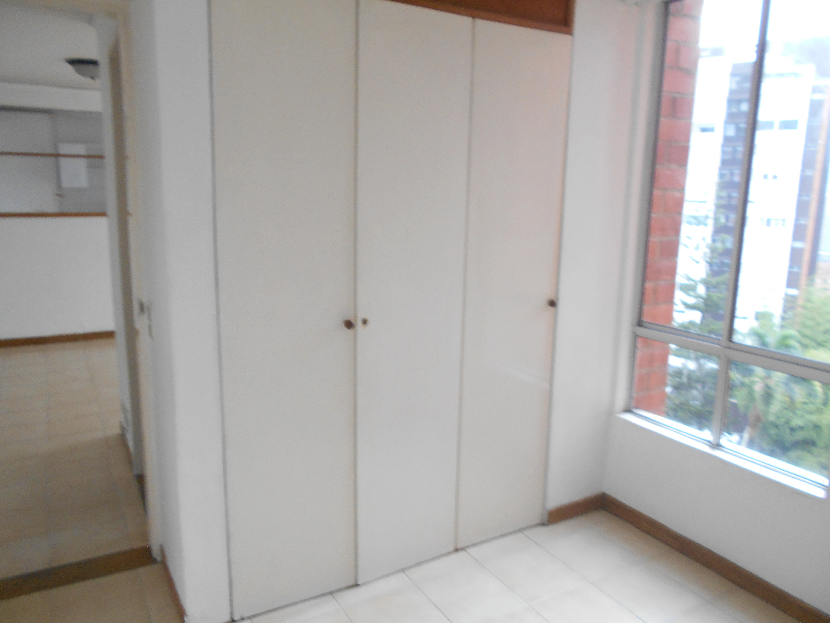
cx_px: 415
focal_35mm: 26
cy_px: 312
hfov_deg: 67.3
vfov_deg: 53.1
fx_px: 623
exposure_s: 1/30
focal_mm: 4.6
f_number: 3.2
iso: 250
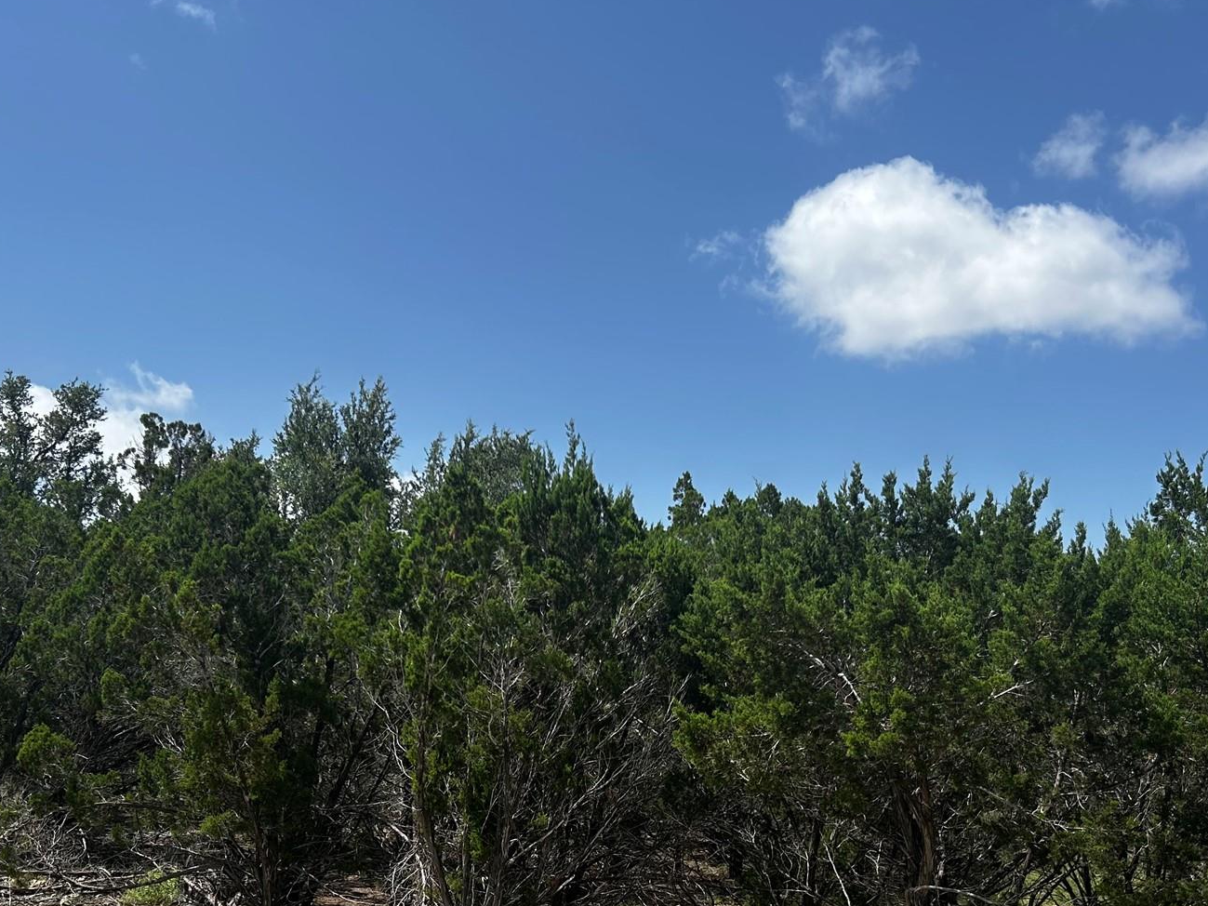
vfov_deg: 34.4
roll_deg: -0.5
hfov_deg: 45.8
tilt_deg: +3.4
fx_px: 1431
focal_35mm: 41
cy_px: 686
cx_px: 582
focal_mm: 5.7
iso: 50
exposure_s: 1/3831
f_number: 1.5
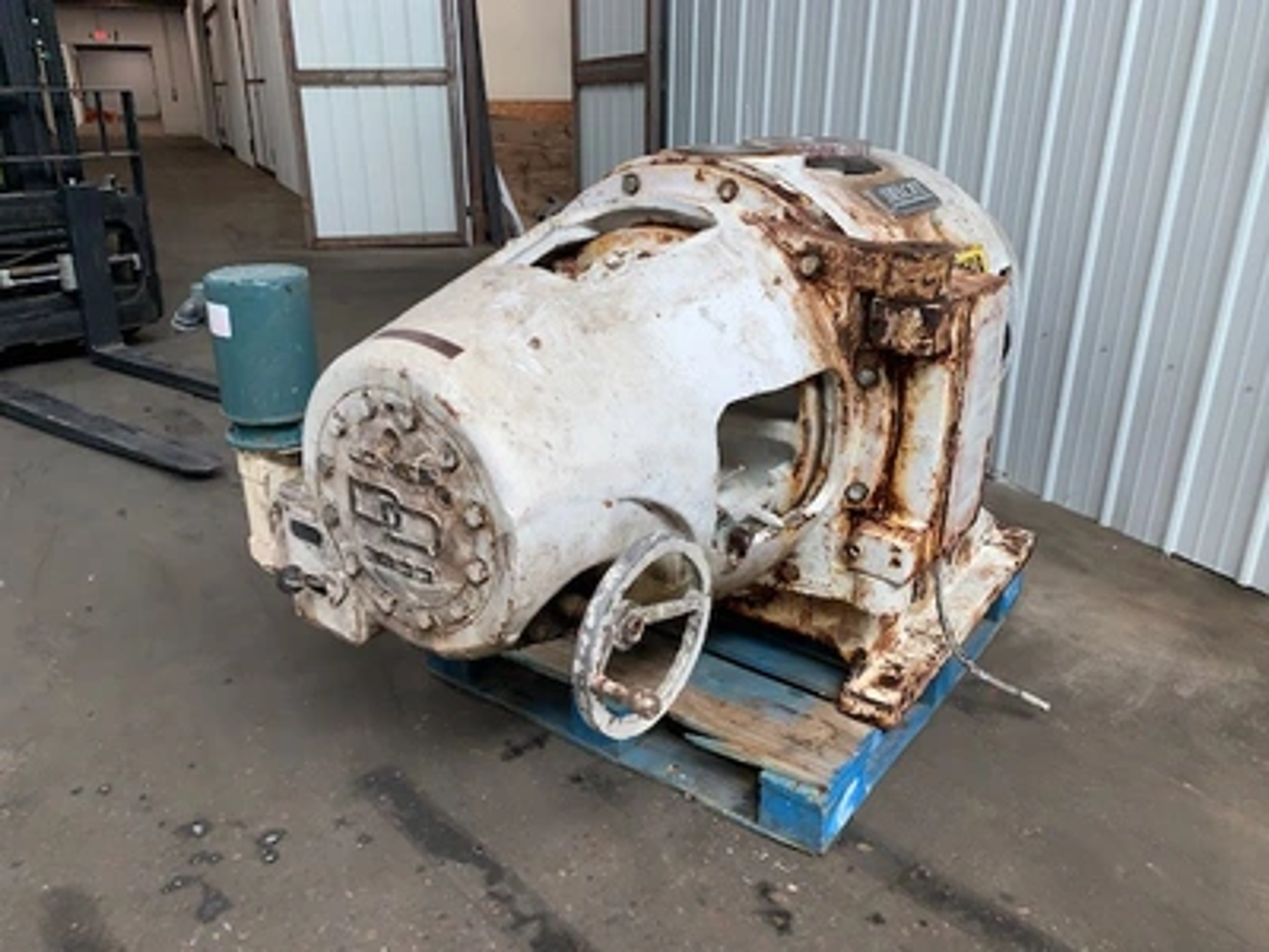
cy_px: 476
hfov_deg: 67.3
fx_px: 953
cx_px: 634
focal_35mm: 26
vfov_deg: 53.1
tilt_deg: -20.5
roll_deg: -0.2
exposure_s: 1/121
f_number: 1.8
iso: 40
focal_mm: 4.25
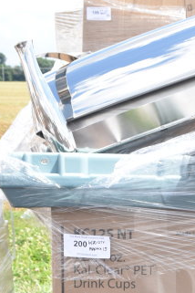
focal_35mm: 94
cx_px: 235
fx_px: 764
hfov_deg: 14.1
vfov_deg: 20.6
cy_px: 331
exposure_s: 1/250
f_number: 6.3
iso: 200
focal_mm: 22
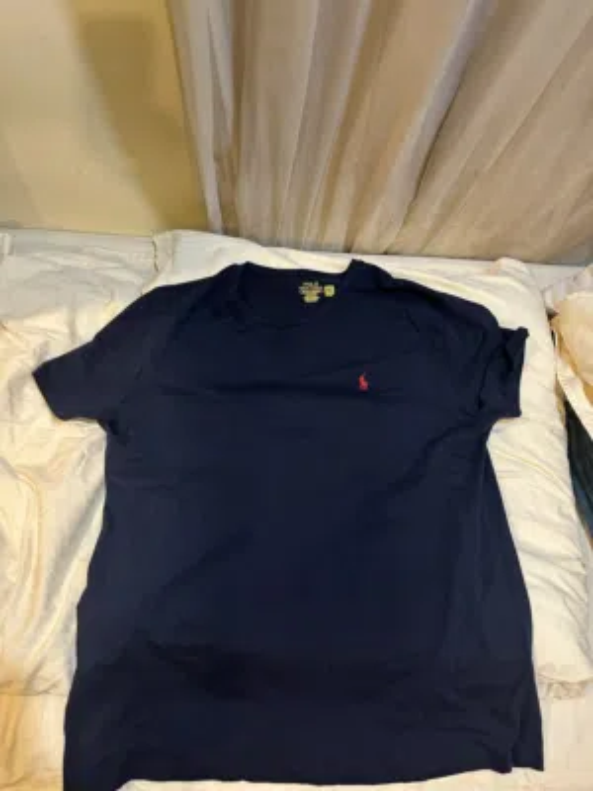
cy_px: 396
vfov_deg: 71.6
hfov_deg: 56.8
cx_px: 296
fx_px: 548
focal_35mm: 24
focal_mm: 6.86
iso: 400
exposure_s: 1/50
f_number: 1.78
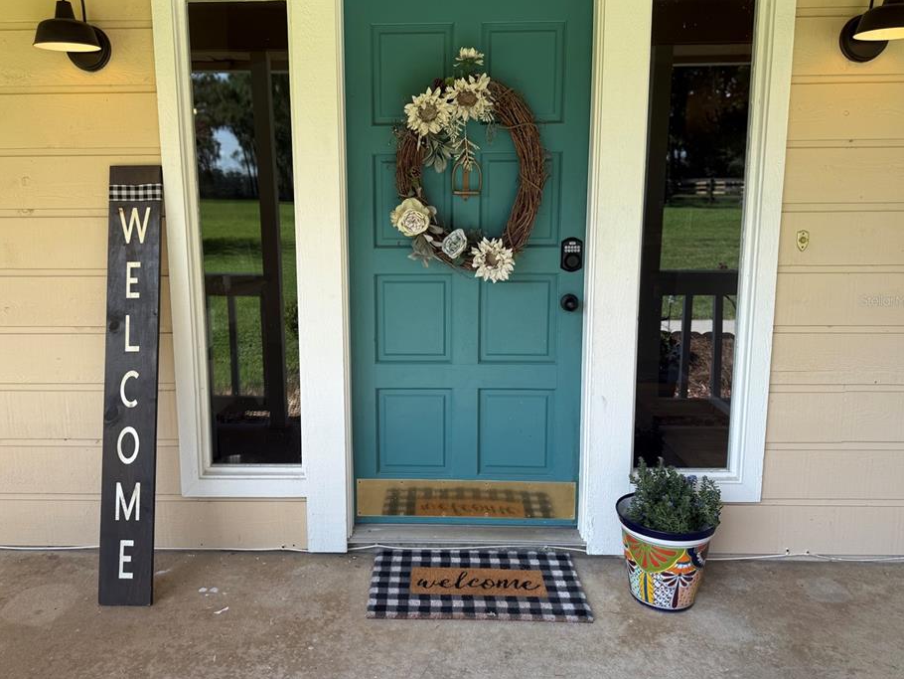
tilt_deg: -7.4
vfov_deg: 51.3
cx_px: 412
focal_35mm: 27
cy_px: 300
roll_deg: +0.6
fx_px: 705
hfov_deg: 65.2
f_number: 1.78
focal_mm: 6.76
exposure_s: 1/772
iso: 80
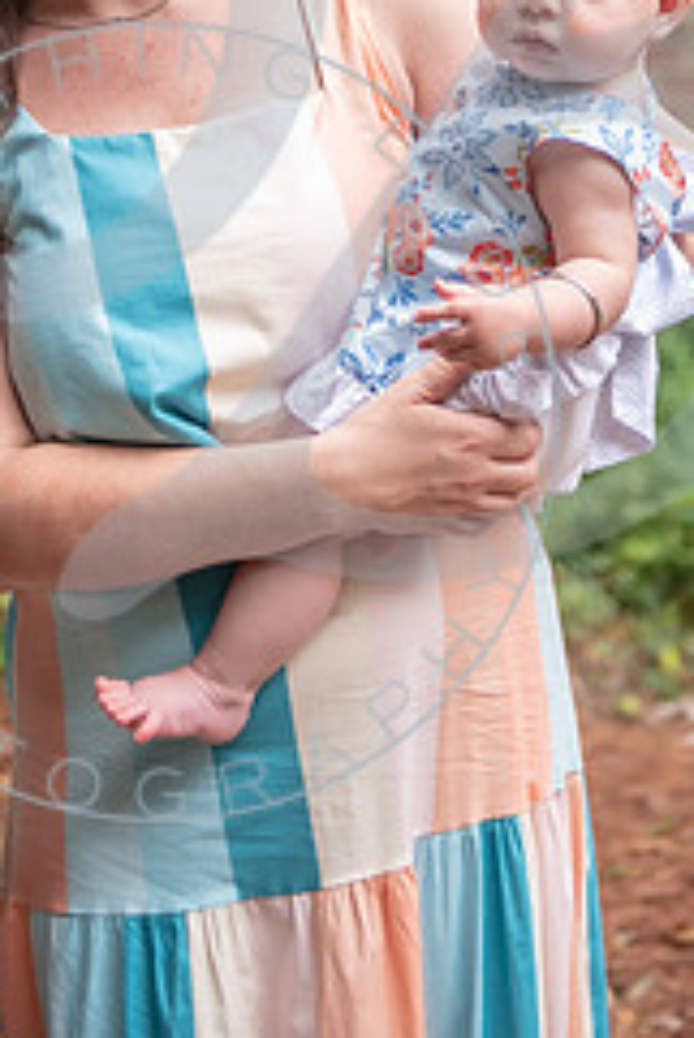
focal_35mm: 97
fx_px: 2801
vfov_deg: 20.6
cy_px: 95
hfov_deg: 14.1
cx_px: 353
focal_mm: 52
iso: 200
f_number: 2.8
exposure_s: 1/800
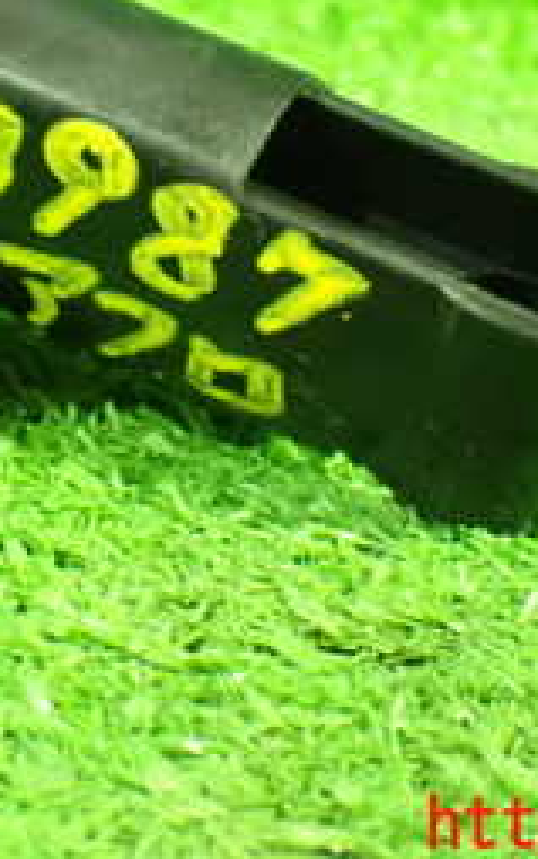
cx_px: 176
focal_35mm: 75
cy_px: 108
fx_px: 1757
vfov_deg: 26.7
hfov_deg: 17.4
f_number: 2.3
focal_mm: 5.4
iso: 1600
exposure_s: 1/30
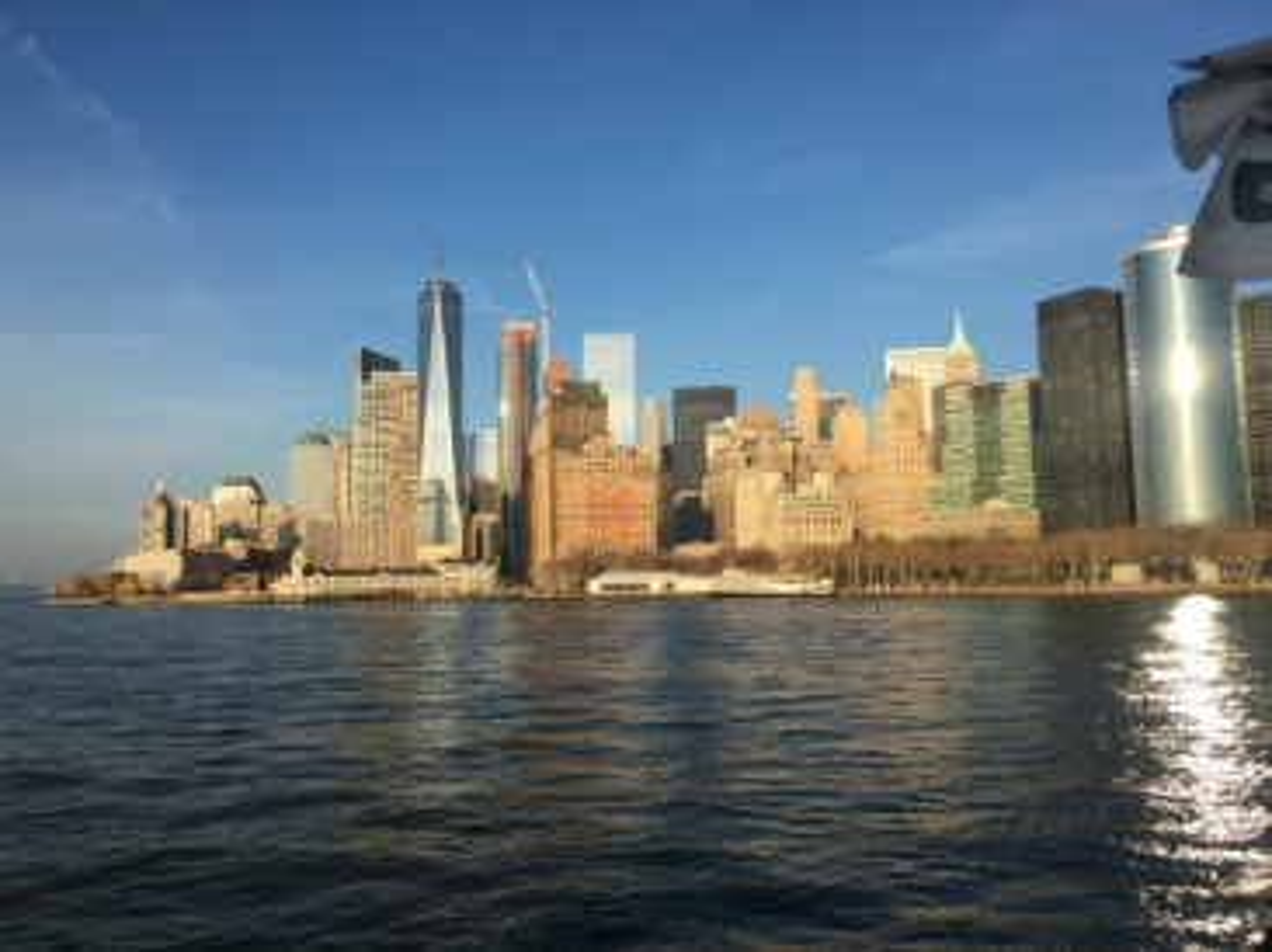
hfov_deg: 61.7
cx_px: 636
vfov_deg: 48.2
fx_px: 1065
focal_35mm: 29
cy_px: 476
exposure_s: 1/1451
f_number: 2.2
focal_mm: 4.15
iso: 25
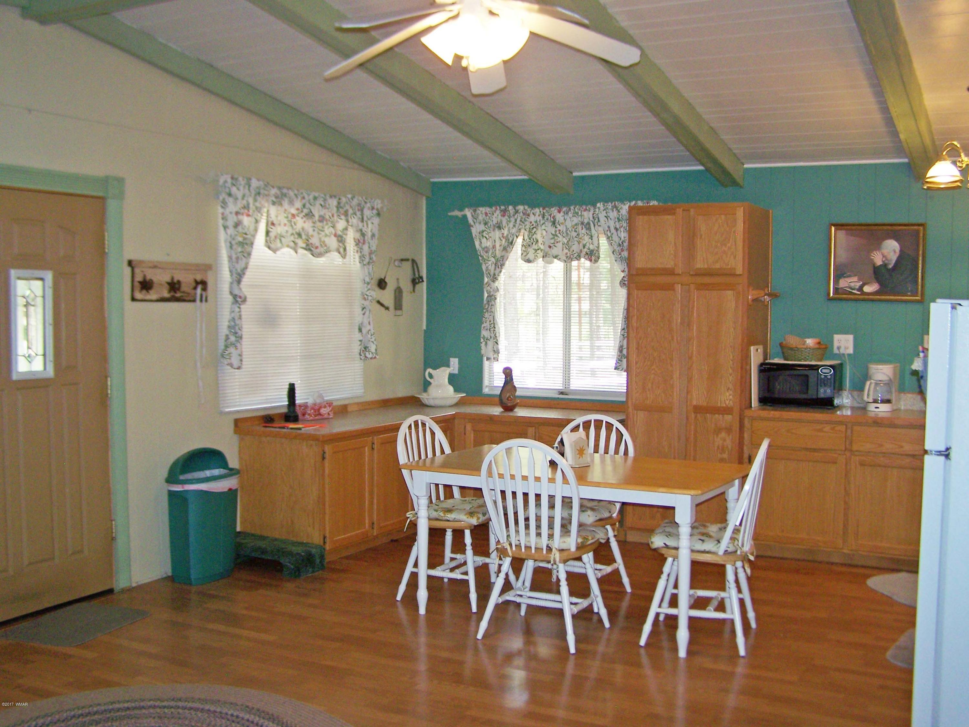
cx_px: 484
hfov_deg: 49.0
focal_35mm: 38
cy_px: 364
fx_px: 1064
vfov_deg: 37.7
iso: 80
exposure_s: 1/60
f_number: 2.8
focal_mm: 6.3
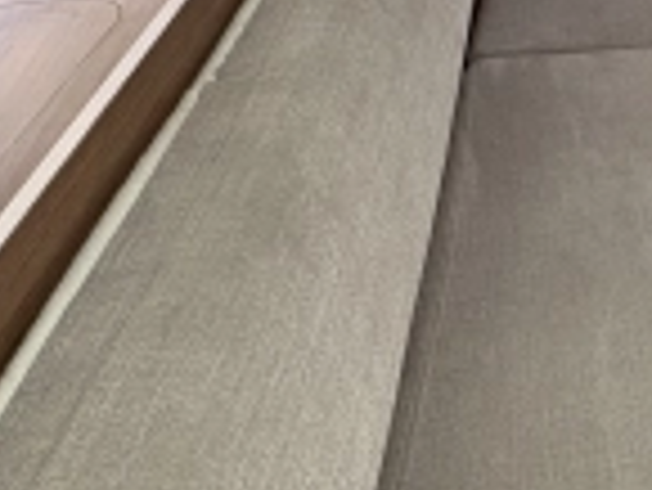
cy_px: 16
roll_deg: -0.9
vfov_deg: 26.3
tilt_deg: -28.3
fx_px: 999
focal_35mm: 53
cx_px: 890
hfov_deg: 28.3
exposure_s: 1/60
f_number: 2.2
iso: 250
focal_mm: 2.22
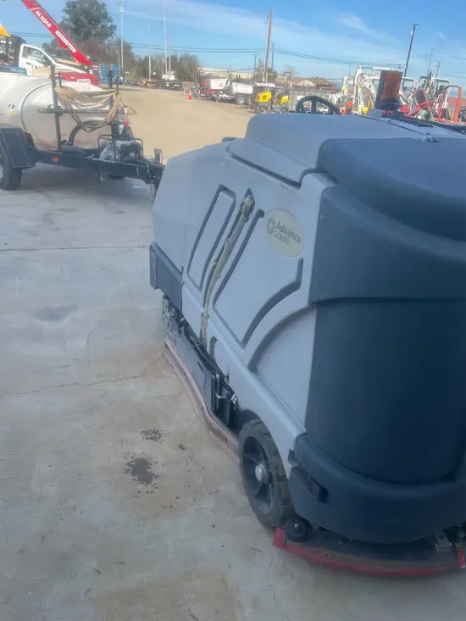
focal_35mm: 26
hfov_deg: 53.1
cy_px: 310
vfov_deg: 67.3
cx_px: 233
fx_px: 467
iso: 50
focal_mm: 5.1
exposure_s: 1/1238
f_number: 1.6
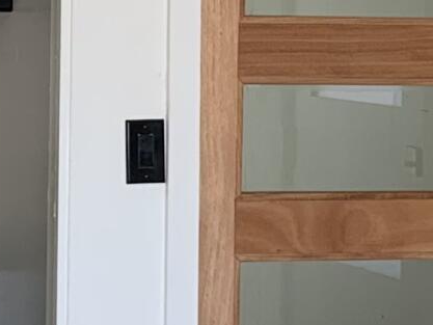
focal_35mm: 187
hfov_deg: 10.5
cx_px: 80
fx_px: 2340
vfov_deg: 7.9
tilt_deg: -2.9
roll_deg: -1.2
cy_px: 22
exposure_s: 1/122
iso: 40
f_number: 1.8
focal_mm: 4.25
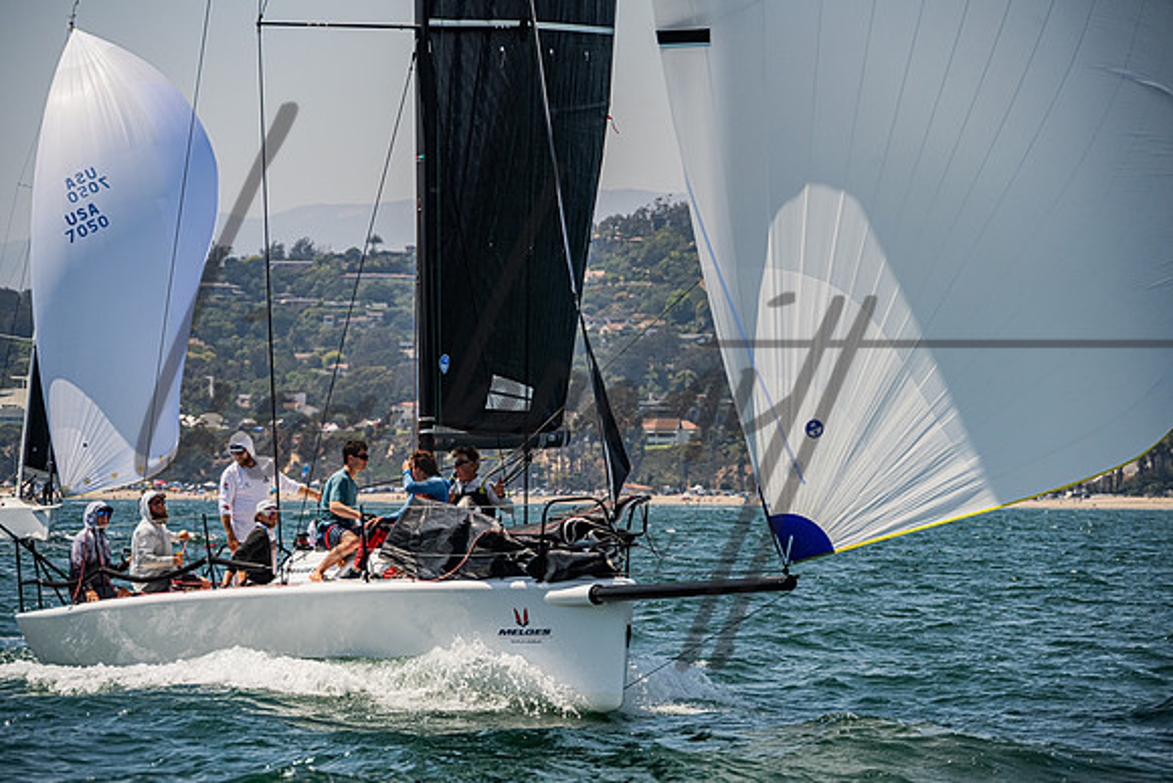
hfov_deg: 9.5
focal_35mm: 216
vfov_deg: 6.4
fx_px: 7031
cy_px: 392
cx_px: 595
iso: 500
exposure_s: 1/2500
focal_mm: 210
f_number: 8
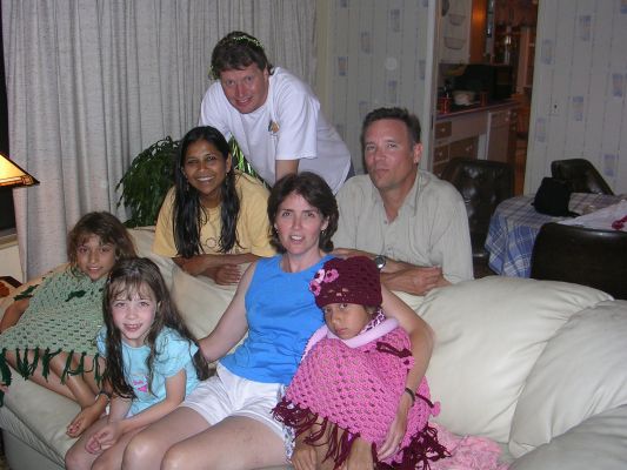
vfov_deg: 37.7
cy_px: 235
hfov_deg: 49.0
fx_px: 688
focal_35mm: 38
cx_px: 314
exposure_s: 1/60.1
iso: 93
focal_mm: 5.8
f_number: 2.8
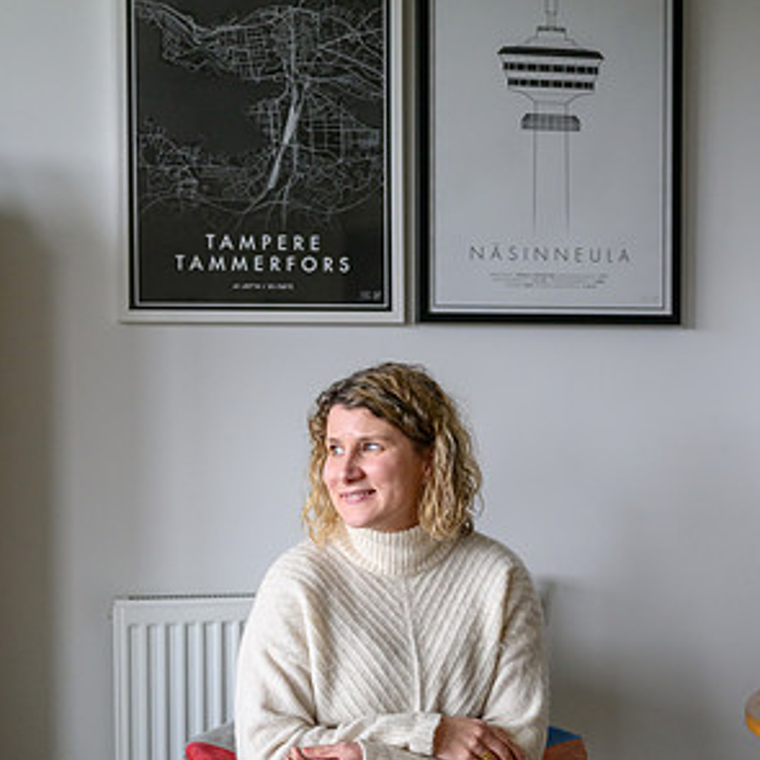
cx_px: 384
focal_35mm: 57
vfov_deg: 30.0
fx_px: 1416
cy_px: 464
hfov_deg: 30.0
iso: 4000
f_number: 2.2
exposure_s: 1/250
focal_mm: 44
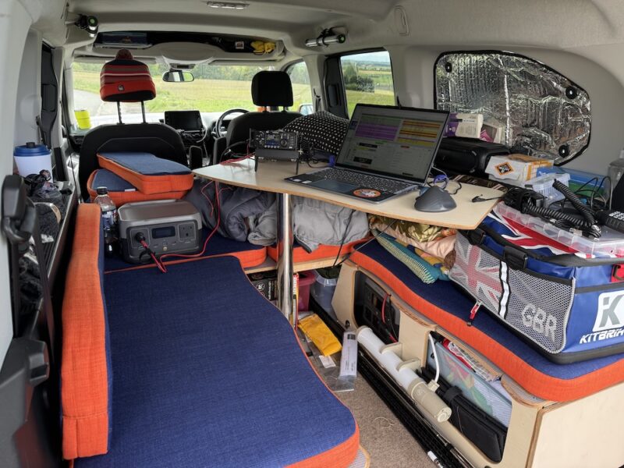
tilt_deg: -22.1
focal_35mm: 24
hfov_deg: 71.6
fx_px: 433
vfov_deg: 56.8
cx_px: 312
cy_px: 234
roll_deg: -2.2
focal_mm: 6.76
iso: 100
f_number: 1.78
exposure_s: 1/309
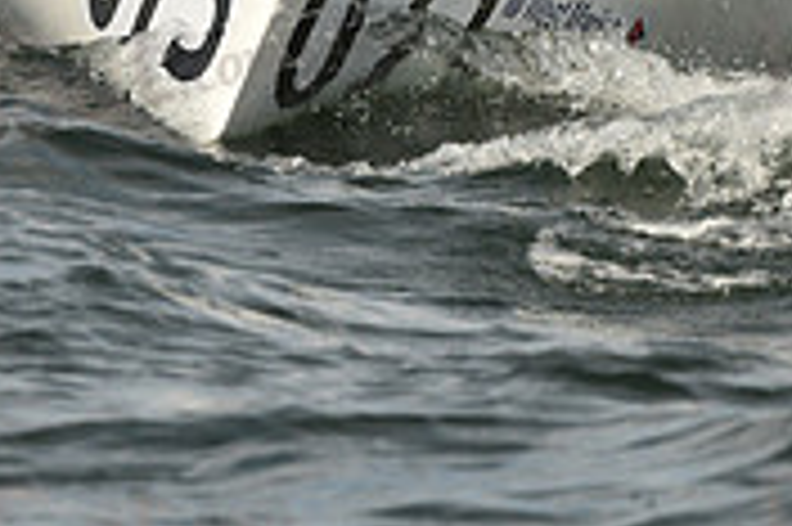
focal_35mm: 1320
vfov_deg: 1.0
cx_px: 526
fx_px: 29012
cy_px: -178
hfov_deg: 1.6
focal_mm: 400
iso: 320
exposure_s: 1/1250
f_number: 9
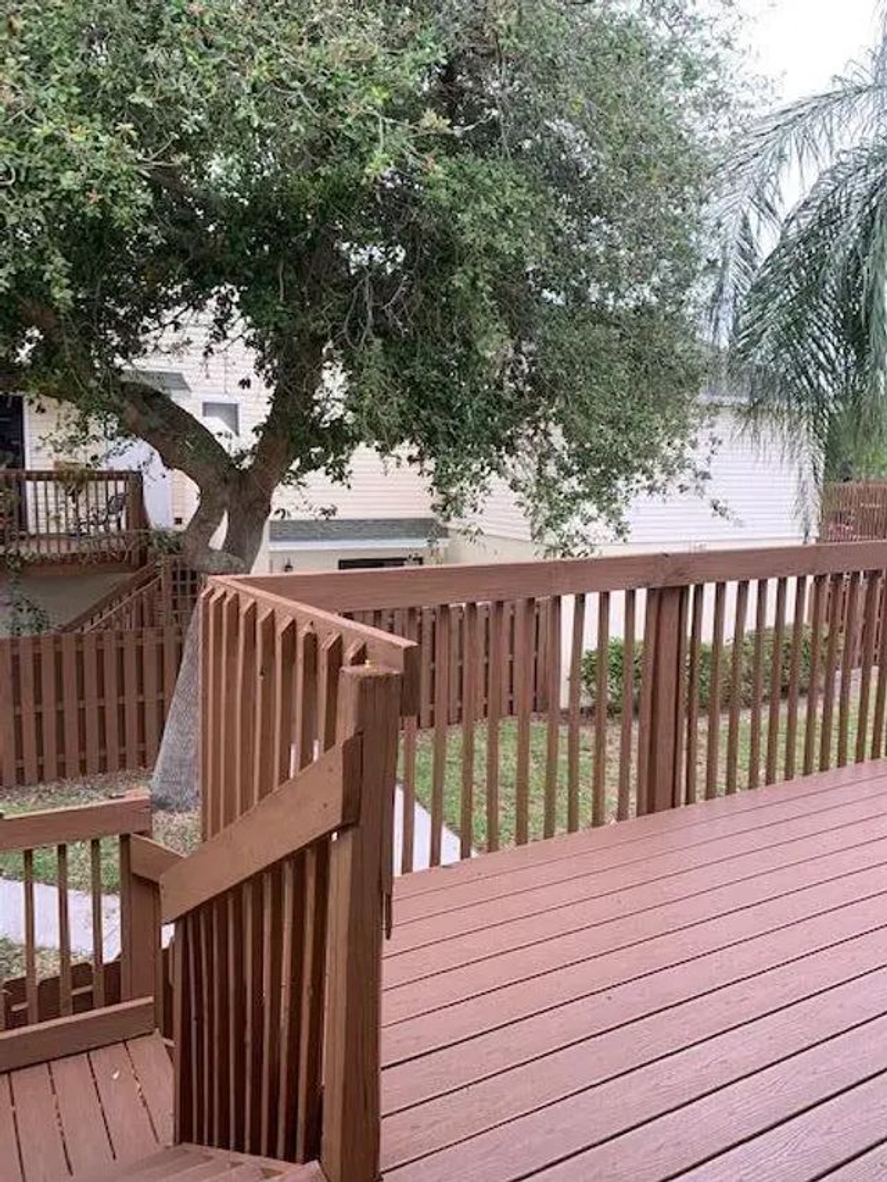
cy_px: 591
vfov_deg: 67.3
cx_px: 444
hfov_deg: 53.1
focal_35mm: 26
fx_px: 888
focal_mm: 4.25
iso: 40
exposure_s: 1/121
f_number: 1.8
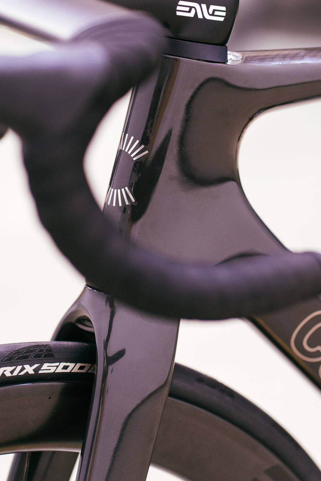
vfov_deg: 17.6
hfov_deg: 11.8
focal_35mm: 116
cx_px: 180
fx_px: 1552
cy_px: 179
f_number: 2.8
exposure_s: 1/100
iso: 1600
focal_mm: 85
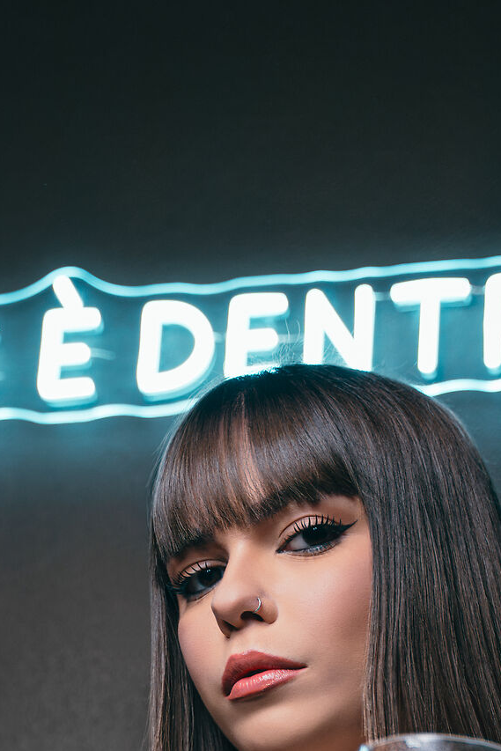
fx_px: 2840
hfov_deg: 10.1
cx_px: 153
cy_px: 958
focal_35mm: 136
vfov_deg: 14.5
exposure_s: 1/125
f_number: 2.8
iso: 320
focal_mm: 48.4
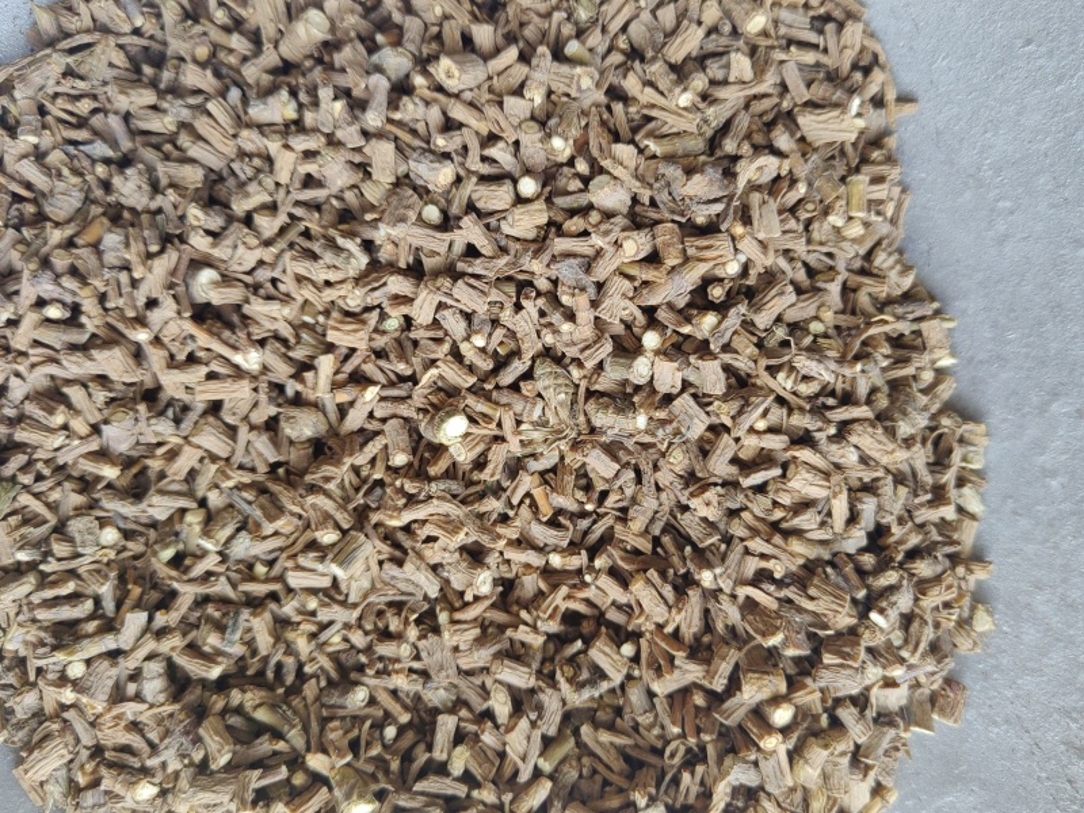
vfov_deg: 51.4
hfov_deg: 65.3
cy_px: 406
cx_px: 542
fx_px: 846
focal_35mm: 27
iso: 80
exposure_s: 1/100
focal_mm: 5.52
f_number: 1.9
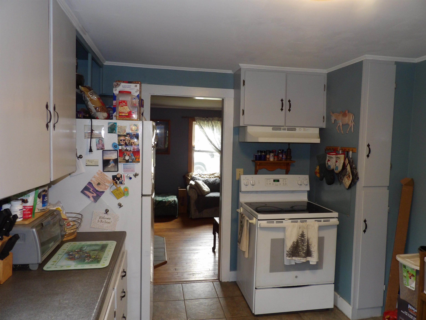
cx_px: 213
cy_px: 160
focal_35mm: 24
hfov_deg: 71.6
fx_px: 295
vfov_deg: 56.8
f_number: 3.2
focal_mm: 4.3
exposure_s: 1/33
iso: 200
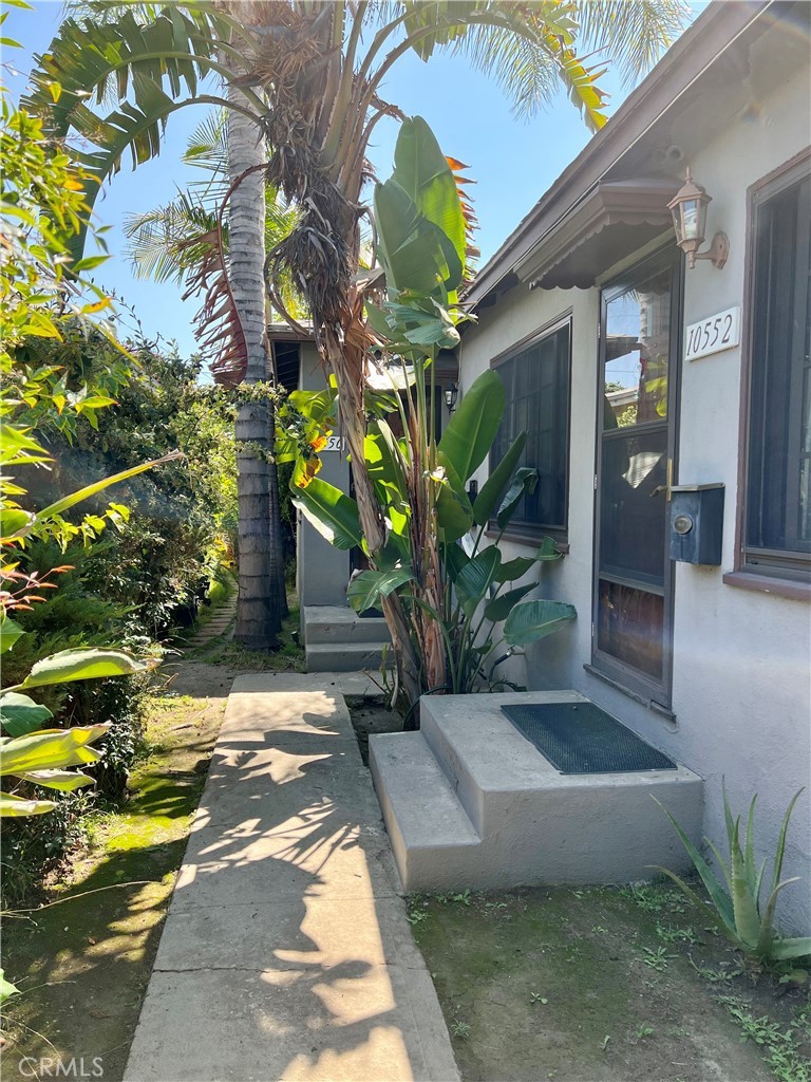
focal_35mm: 26
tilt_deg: -2.7
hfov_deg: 53.1
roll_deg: -0.8
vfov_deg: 67.3
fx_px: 812
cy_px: 541
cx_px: 406
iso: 50
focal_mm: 5.7
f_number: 1.5
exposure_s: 1/808
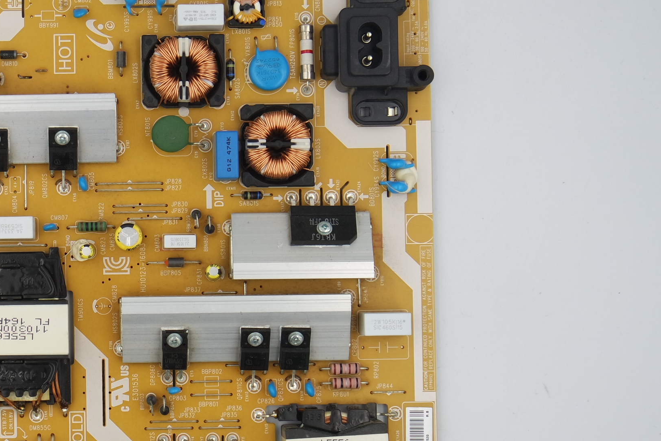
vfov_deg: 16.7
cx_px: 131
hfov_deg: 24.4
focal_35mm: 82
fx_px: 1506
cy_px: 243
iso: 160
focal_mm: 17
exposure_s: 1/125
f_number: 5
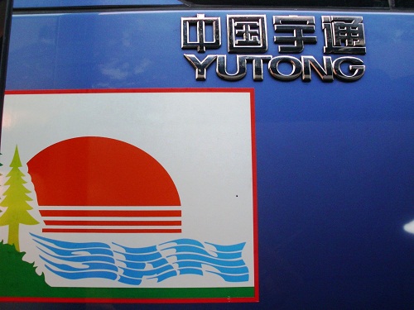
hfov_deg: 51.4
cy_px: 155
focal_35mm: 36
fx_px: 431
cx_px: 207
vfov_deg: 39.7
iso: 200
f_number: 2.9
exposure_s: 1/100
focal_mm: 6.3
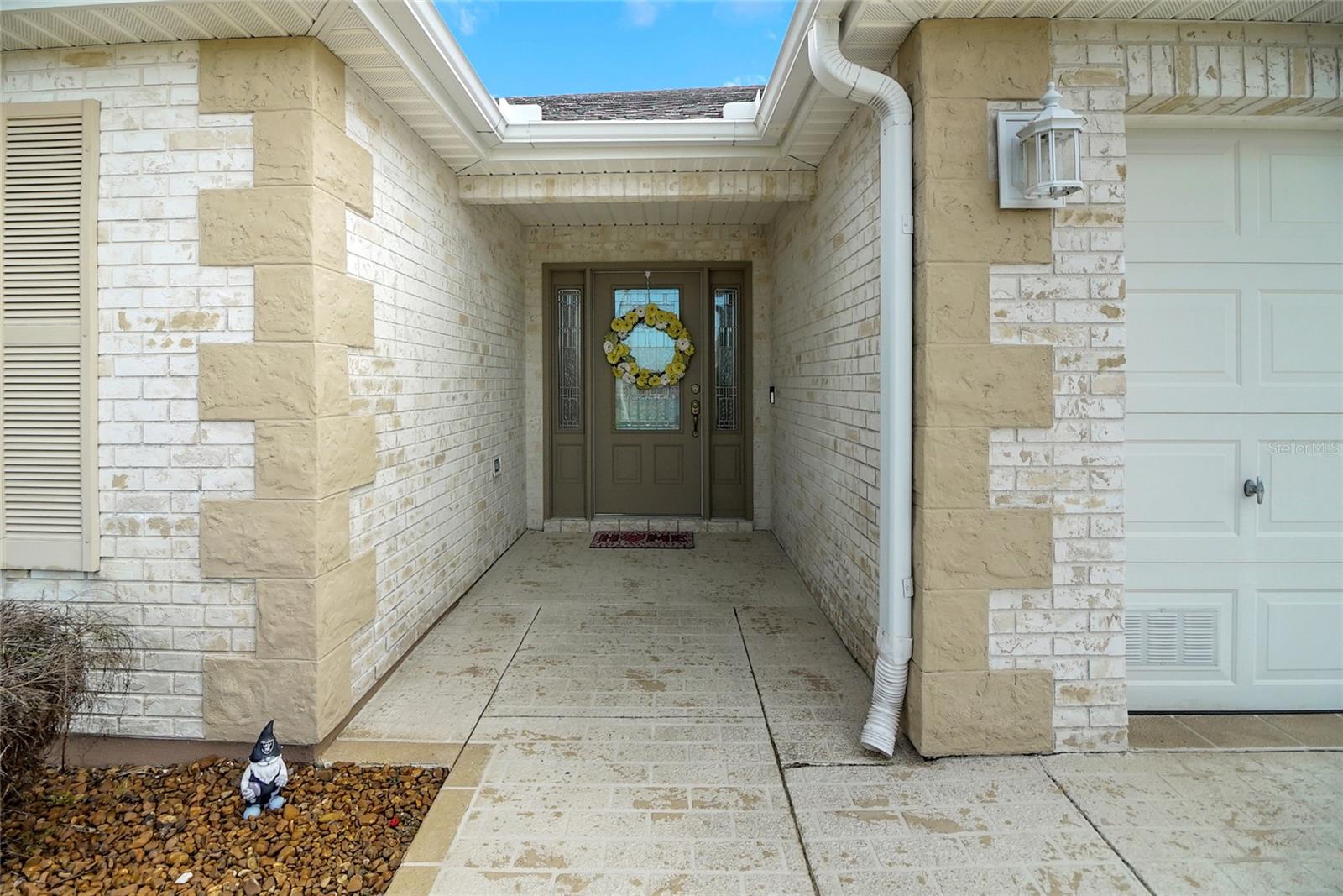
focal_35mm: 15
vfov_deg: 77.3
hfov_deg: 100.4
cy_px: 448
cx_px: 672
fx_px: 560
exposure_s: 1/500
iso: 400
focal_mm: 10
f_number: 8
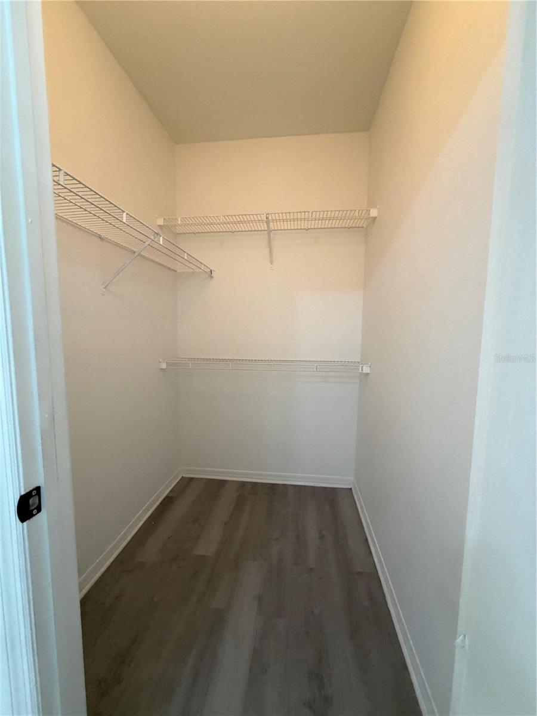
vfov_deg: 102.1
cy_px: 358
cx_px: 268
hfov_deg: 85.7
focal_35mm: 14
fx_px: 290
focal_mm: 2.22
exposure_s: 1/60
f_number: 2.2
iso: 250
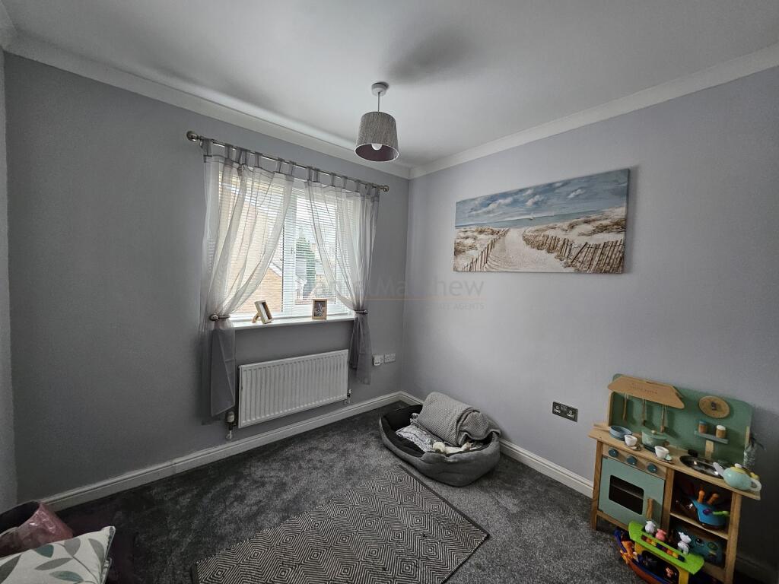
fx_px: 293
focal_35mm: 13
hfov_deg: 106.2
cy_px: 292
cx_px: 390
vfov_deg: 89.9
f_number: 2.2
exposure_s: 1/50
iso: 160
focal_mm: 1.74
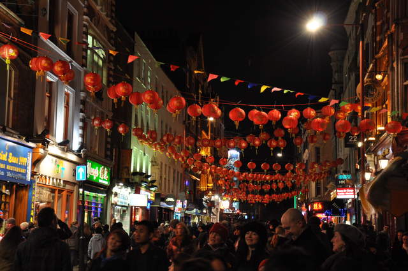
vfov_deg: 22.6
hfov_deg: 33.4
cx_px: 204
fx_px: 679
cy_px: 136
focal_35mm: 60
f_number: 5
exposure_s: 1/20
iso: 640
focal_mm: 40
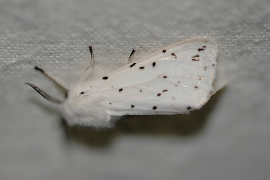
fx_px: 1180
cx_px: 135
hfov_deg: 13.0
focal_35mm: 158
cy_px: 90
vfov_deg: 8.7
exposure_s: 1/250
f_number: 5
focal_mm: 105
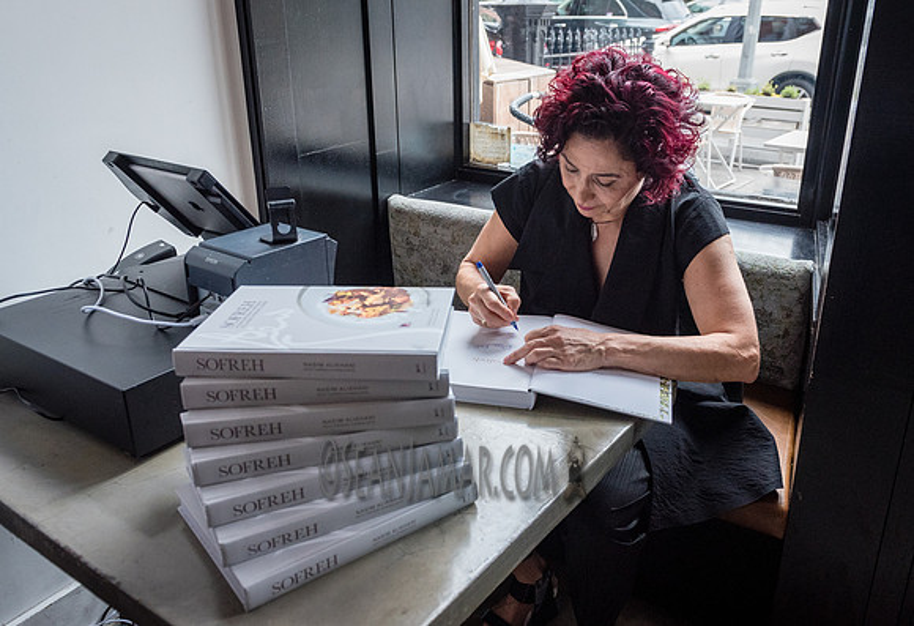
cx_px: 482
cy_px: 299
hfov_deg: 62.0
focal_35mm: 30
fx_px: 761
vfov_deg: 44.7
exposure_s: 1/200
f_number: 4
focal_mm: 24
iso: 2000
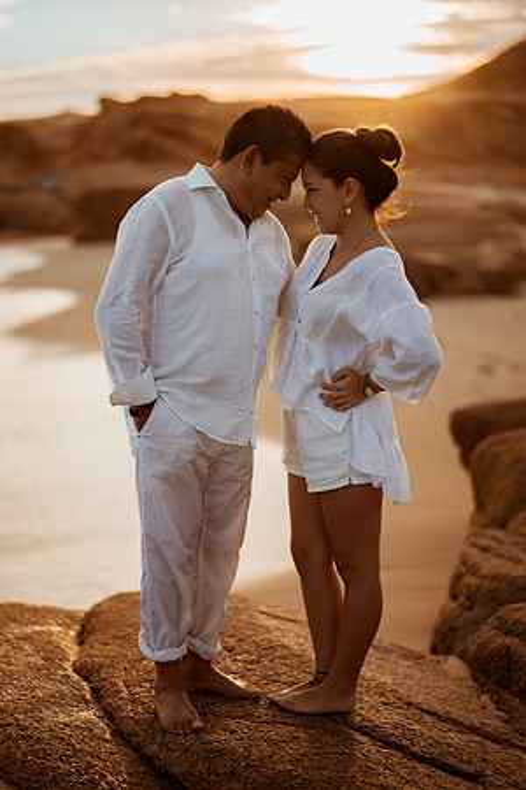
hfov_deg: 23.4
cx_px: 263
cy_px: 395
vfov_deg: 34.5
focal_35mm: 58
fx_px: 1271
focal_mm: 58
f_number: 1.4
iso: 80
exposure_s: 1/5000
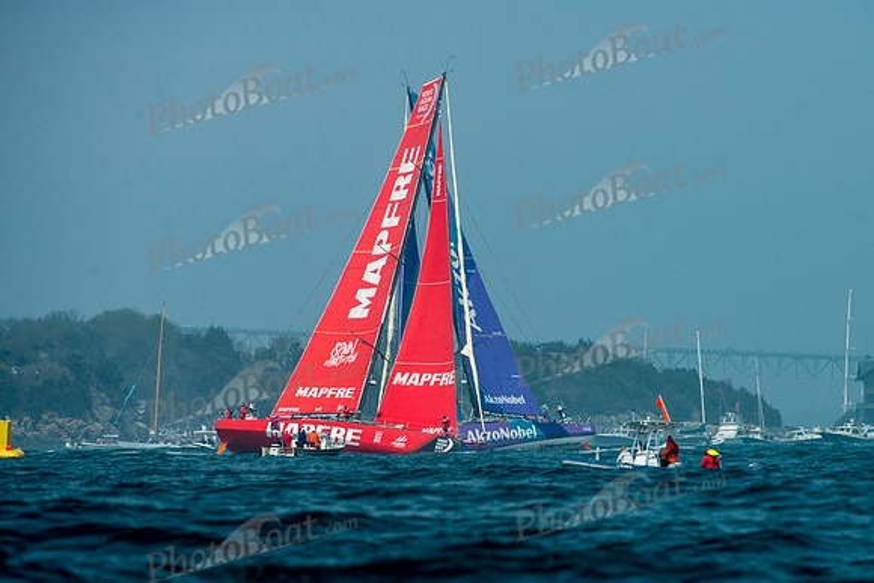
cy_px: 314
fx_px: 11686
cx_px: 526
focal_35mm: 481
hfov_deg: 4.3
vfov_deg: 2.9
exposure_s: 1/1250
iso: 280
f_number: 8
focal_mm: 380
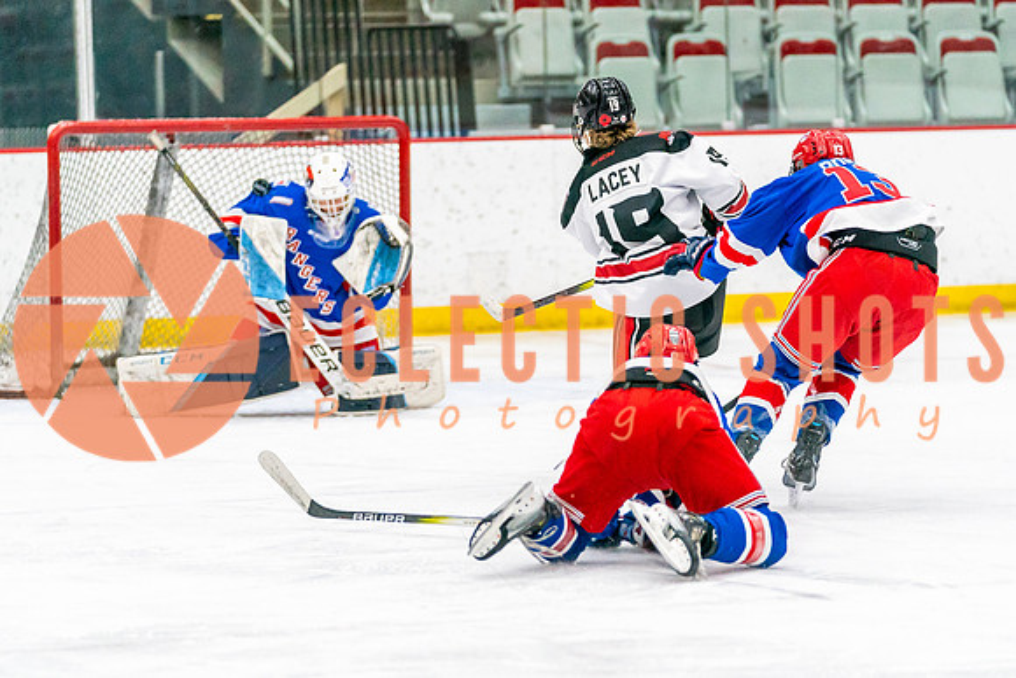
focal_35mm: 223
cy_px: 361
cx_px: 498
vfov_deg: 6.2
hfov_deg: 9.2
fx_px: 6299
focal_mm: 158
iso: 3200
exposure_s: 1/1250
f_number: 2.8
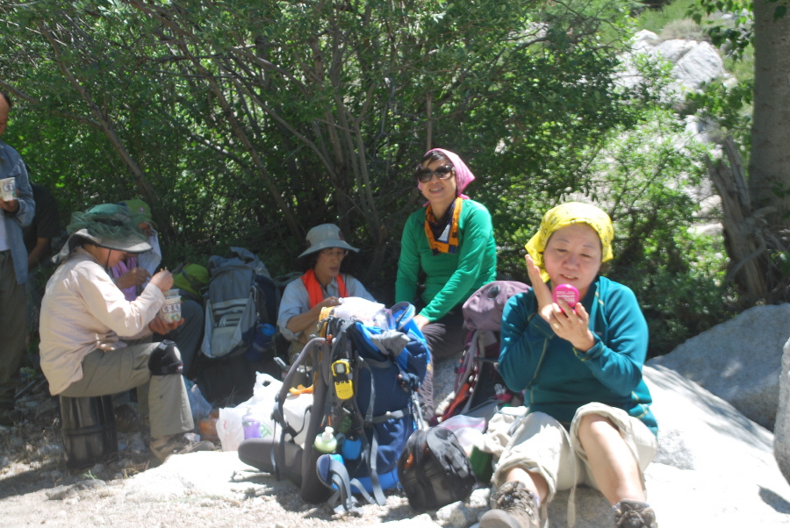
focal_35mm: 57
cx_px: 395
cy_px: 264
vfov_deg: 23.8
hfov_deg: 35.0
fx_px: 1252
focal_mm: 38
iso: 100
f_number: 6.3
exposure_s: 1/160
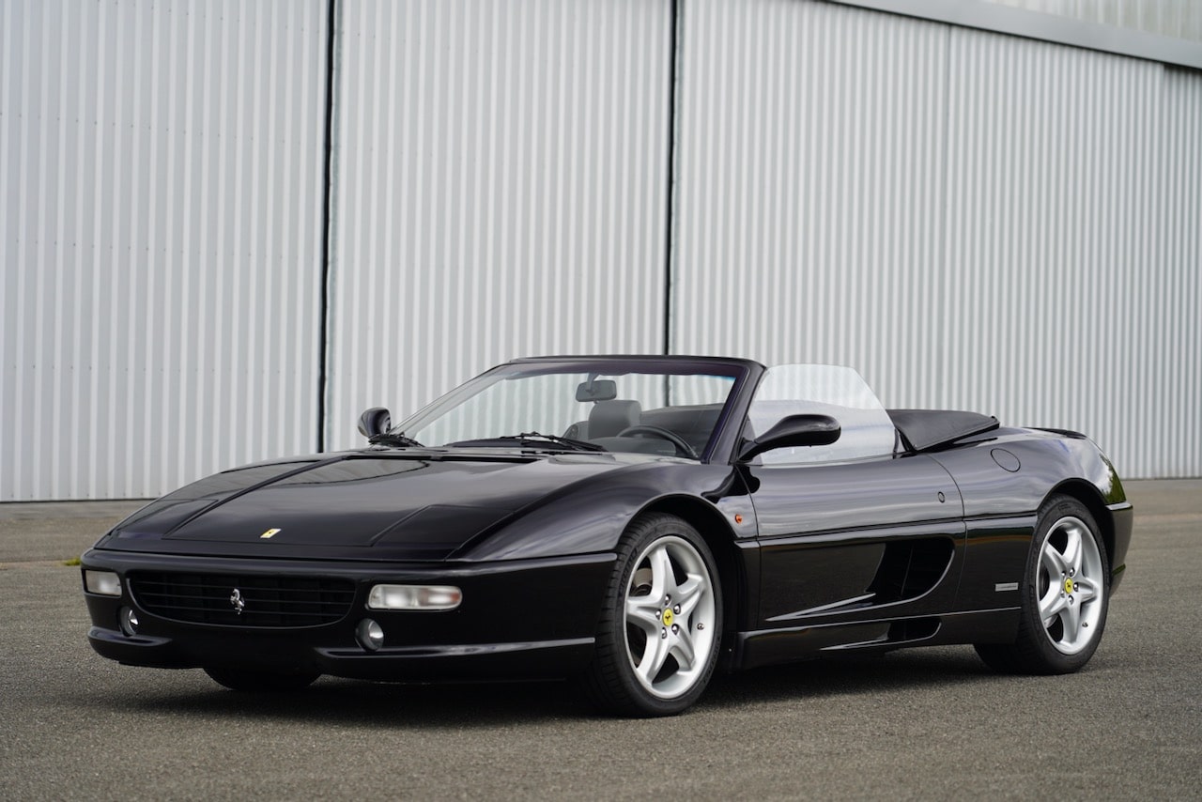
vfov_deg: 13.0
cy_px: 401
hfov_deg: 19.5
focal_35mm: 105
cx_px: 601
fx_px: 3506
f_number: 4.5
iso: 100
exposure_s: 1/160
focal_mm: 105
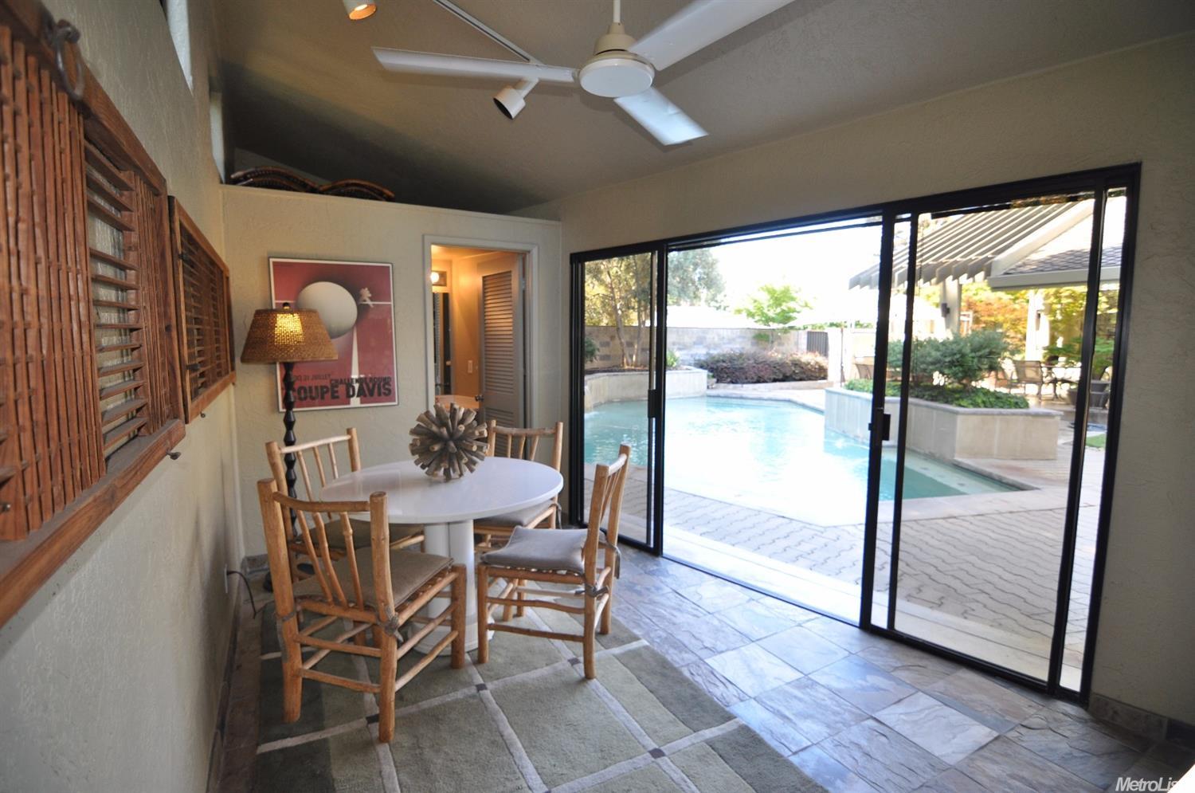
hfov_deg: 95.1
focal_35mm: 16
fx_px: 547
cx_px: 598
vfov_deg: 71.9
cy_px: 396
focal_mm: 11
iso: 400
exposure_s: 1/160
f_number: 2.8
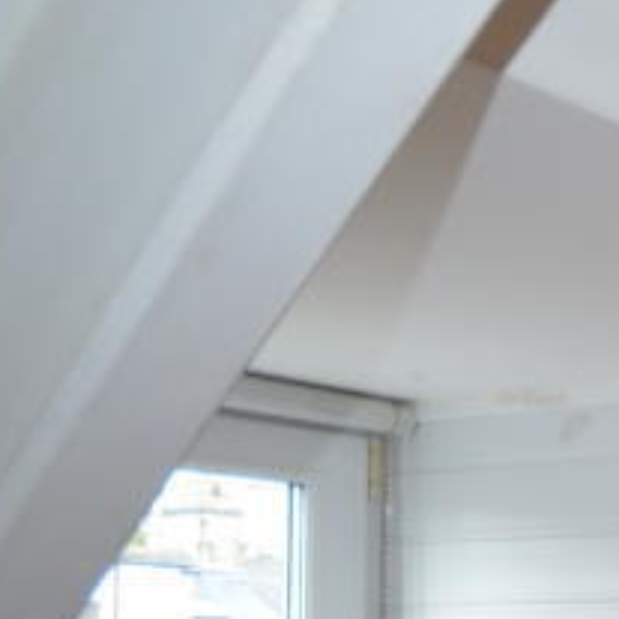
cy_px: 719
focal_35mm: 63
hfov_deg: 15.6
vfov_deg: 24.9
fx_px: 1275
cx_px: 1444
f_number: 4
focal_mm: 10
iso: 400
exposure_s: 1/60
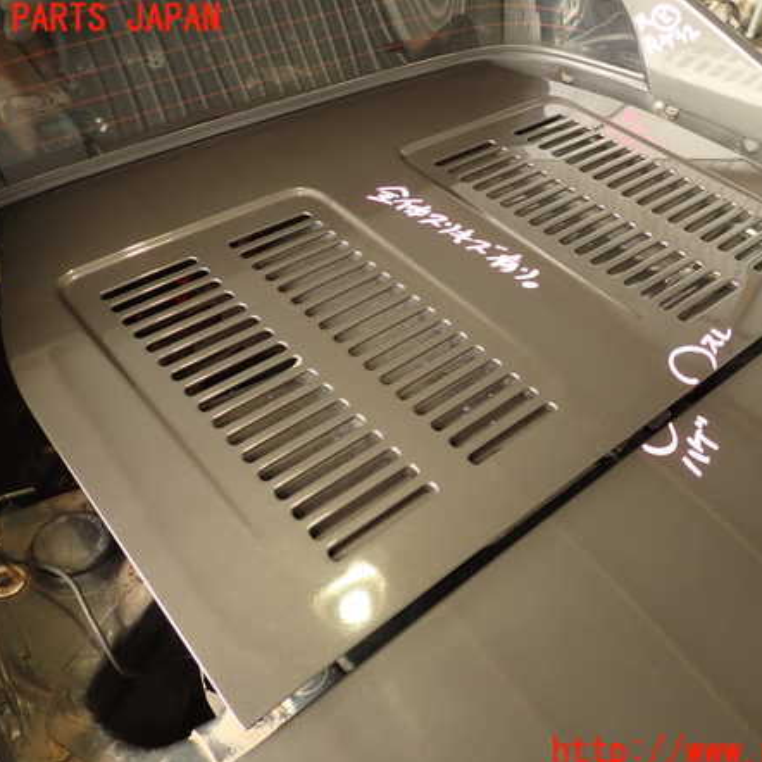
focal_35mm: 30
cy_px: 386
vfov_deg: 54.0
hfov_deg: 53.9
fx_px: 747
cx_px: 424
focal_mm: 4.5
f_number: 2
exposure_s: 1/60
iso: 100
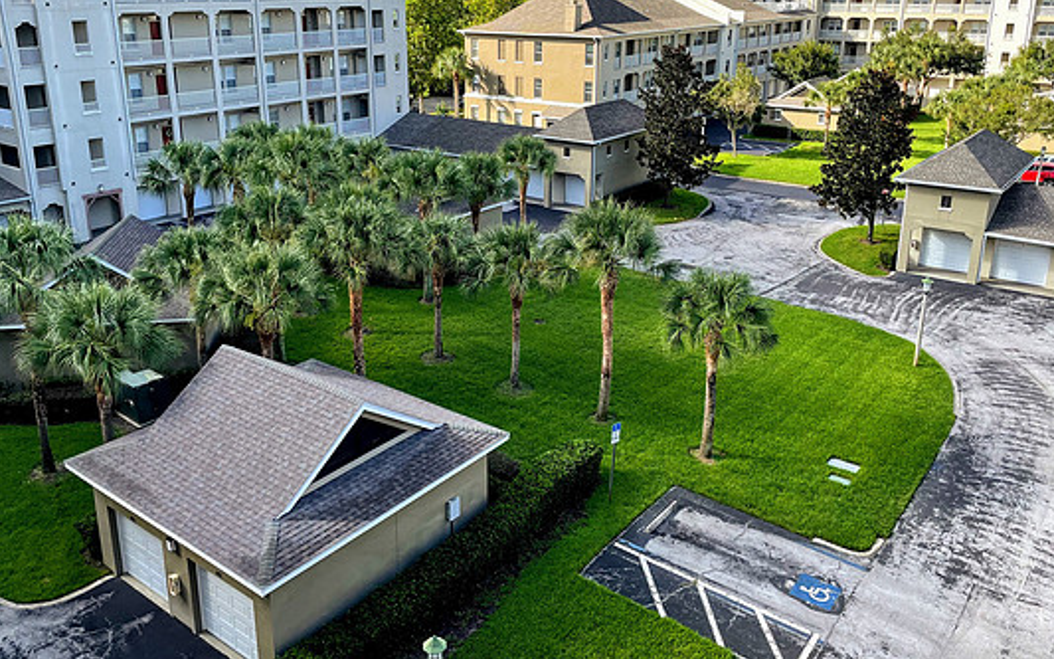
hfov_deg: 62.8
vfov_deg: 41.5
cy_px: 250
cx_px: 494
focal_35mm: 30
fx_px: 862
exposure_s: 1/947
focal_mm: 4.2
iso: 32
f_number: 1.6
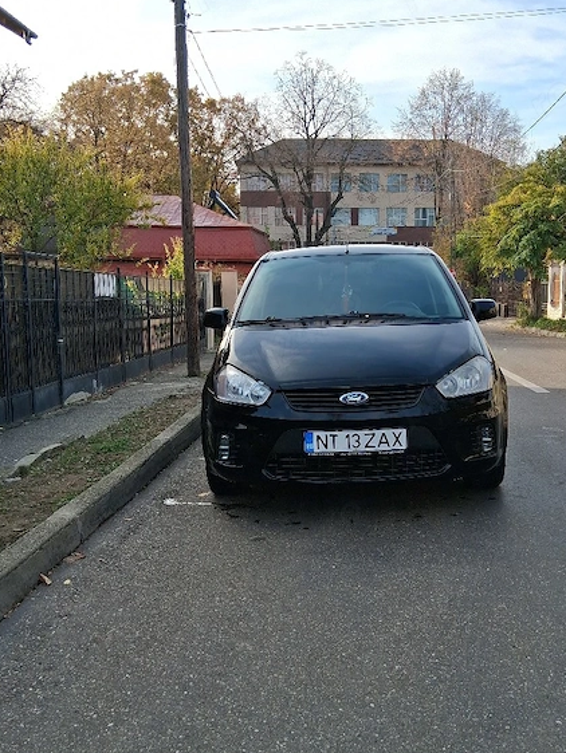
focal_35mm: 37
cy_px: 387
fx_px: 806
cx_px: 329
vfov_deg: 50.1
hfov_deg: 38.6
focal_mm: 3.98
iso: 25
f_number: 1.8
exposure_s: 1/370
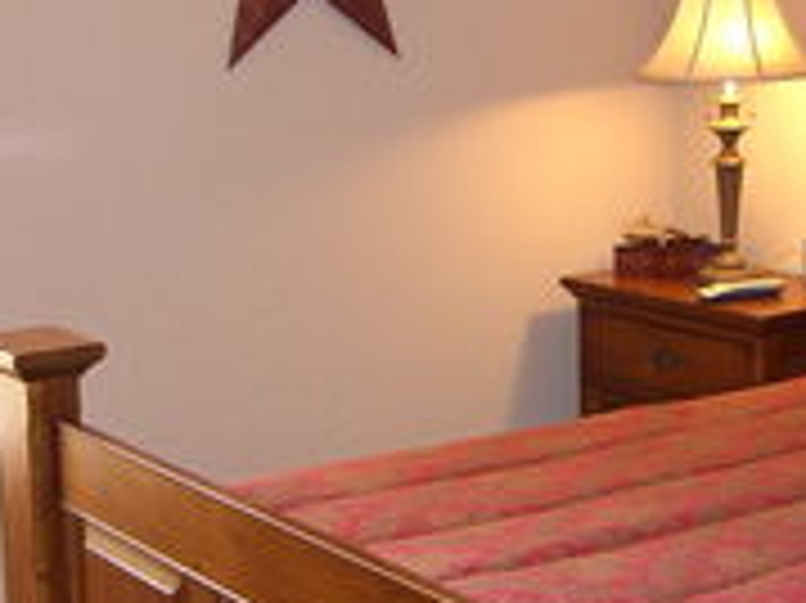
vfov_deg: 18.9
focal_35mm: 78
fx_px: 1815
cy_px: 279
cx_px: 432
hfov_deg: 25.0
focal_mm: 7.9
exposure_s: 1/60
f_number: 2.8
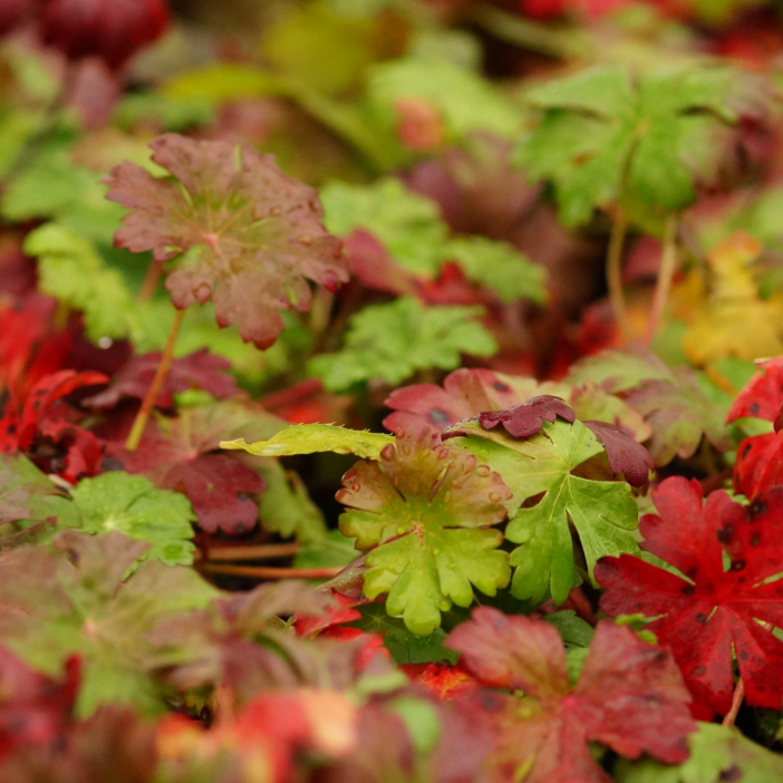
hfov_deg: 8.0
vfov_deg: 8.0
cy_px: 437
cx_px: 638
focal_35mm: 218
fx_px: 5579
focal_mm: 100
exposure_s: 1/160
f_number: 4
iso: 800
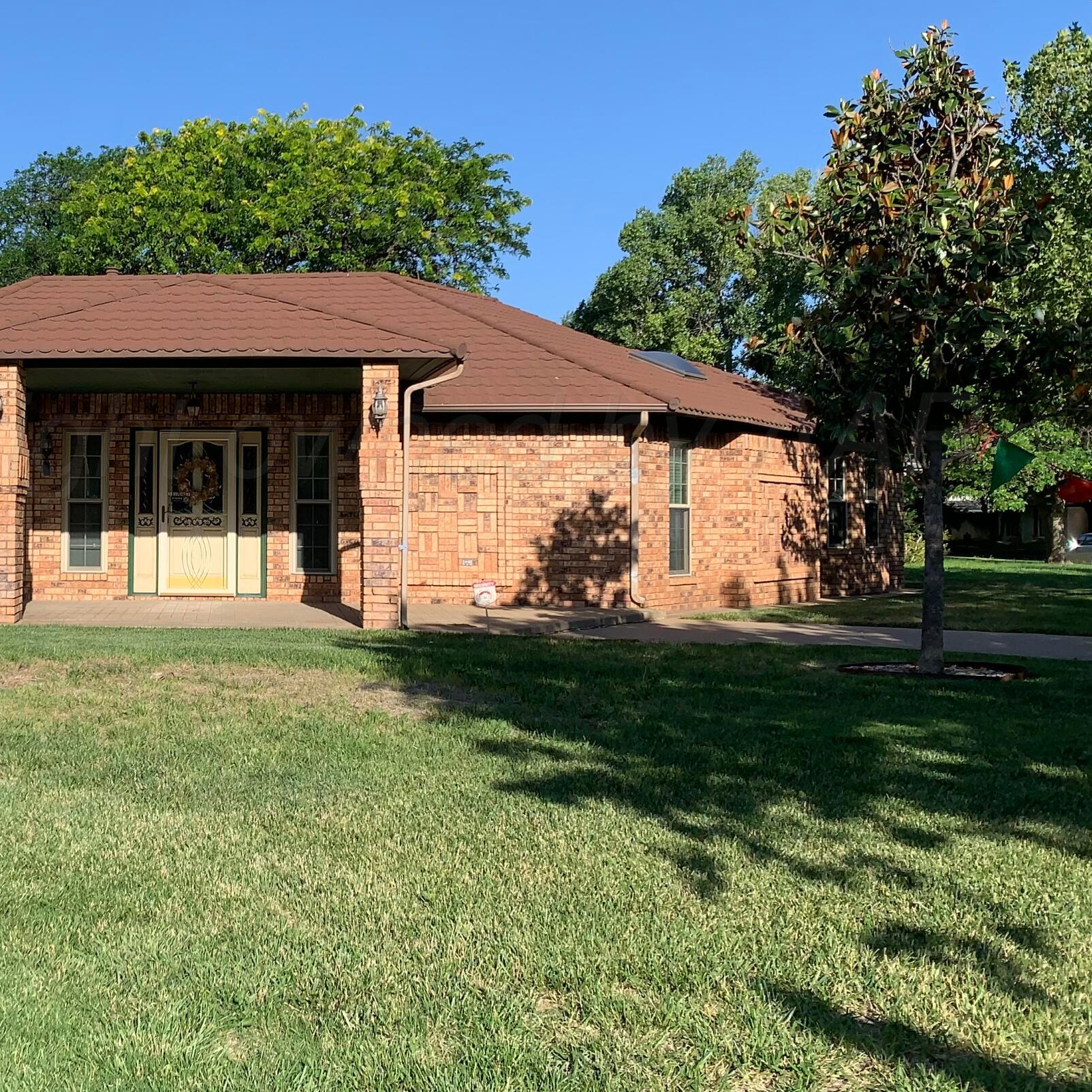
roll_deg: -0.1
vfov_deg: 39.0
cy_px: 446
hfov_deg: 37.3
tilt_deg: +1.0
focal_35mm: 43
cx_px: 166
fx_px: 1535
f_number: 1.8
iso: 25
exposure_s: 1/1610
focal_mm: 4.25
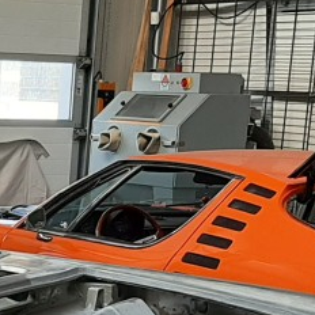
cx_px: -143
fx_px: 1225
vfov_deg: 14.2
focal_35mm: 119
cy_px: 387
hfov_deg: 13.8
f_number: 1.7
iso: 64
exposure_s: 1/100
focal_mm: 3.93
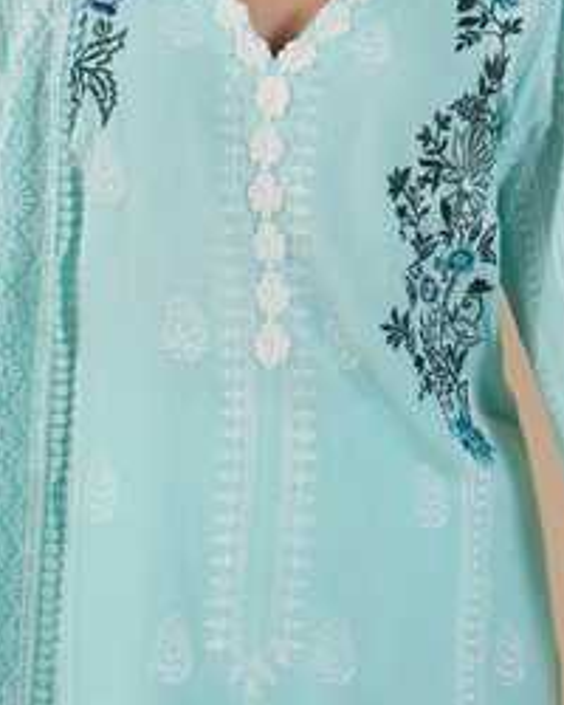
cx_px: 471
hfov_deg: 11.1
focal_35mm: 138
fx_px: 2879
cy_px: 94
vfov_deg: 13.9
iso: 320
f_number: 4
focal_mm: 70
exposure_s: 1/125
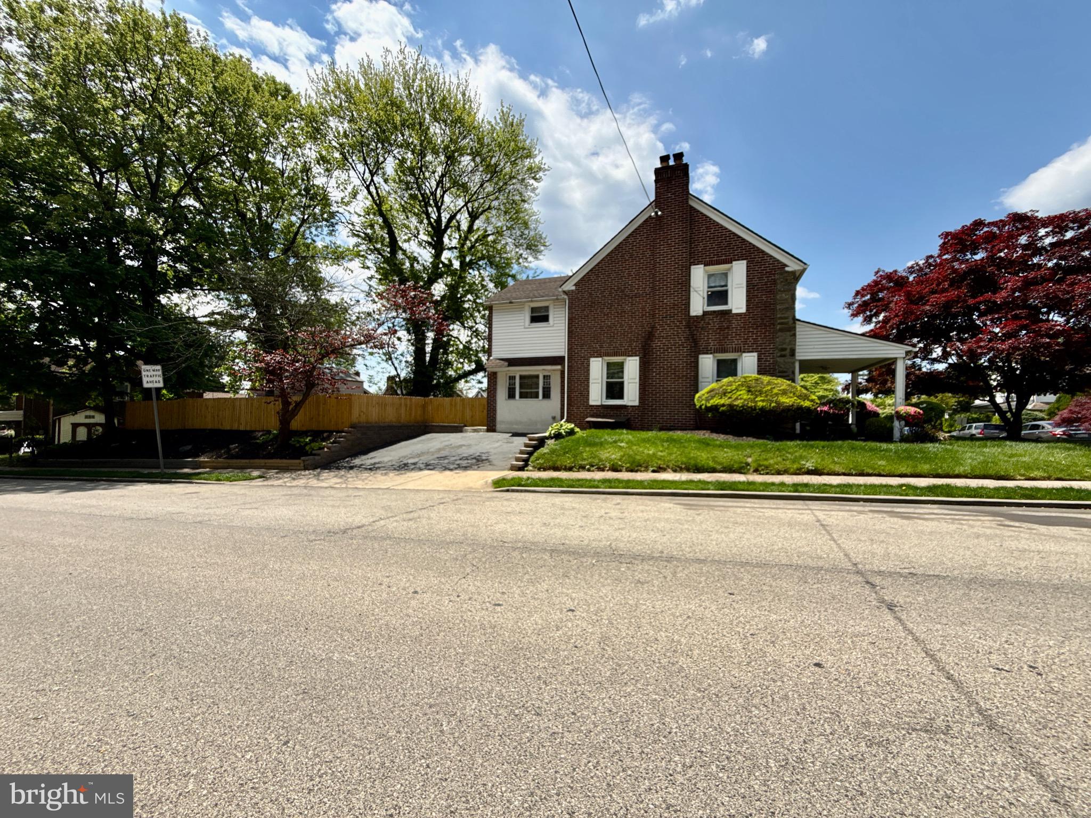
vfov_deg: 85.7
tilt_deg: +1.4
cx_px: 546
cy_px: 409
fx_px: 441
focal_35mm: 14
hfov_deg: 102.1
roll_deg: -0.9
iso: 20
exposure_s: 1/942
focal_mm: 2.22
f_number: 2.2
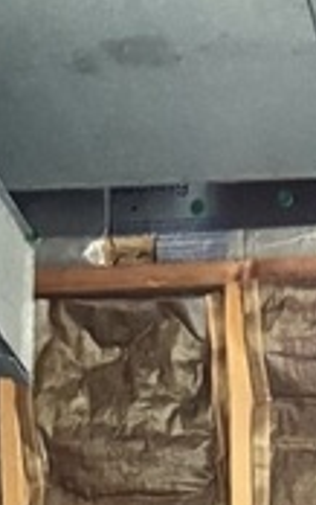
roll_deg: +1.6
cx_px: 490
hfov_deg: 8.1
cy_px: 1559
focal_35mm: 158
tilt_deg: -10.5
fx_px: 2174
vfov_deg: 9.8
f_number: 1.78
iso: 800
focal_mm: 6.76
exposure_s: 1/30
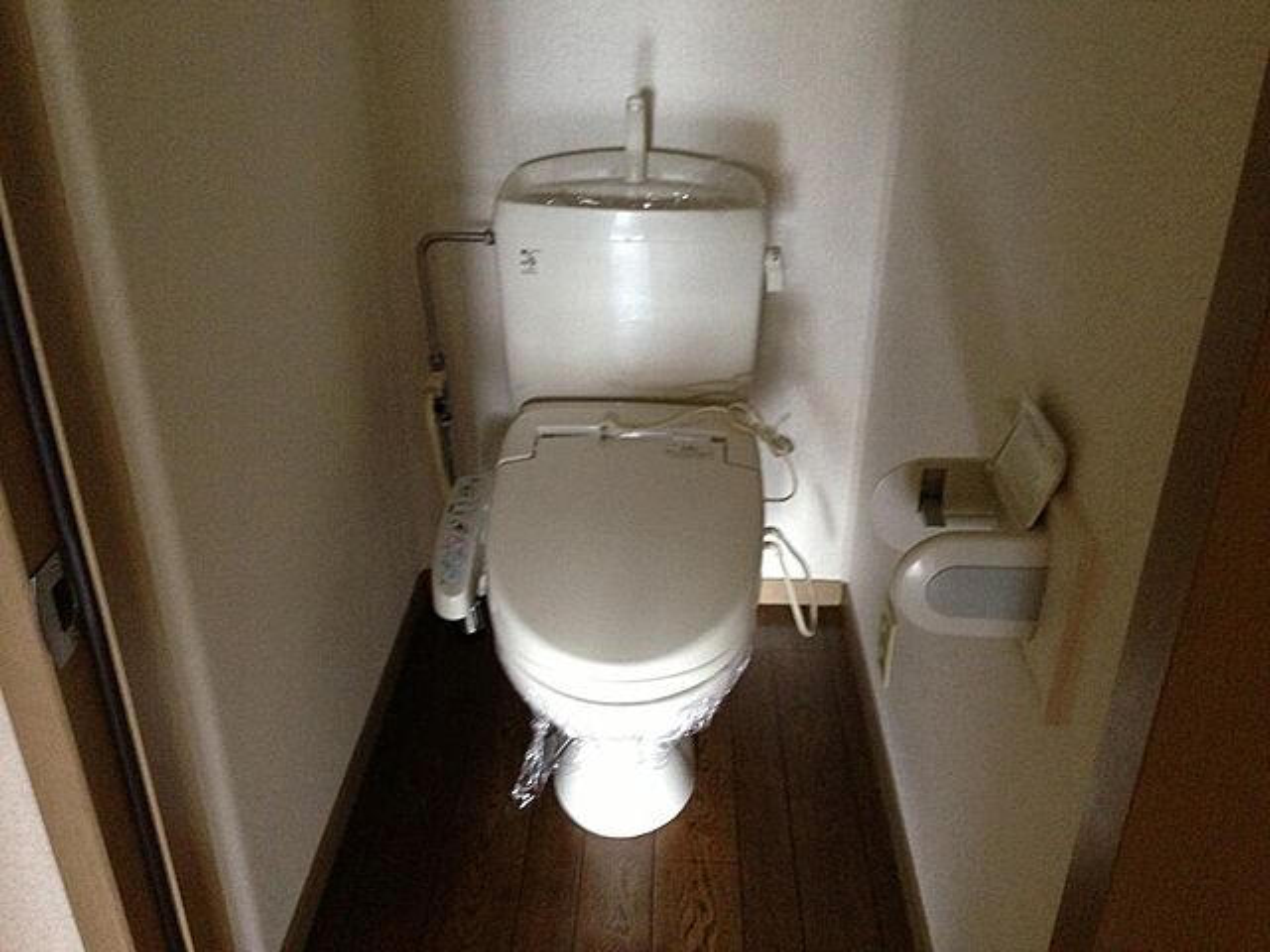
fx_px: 1211
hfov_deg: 55.4
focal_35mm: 33
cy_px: 476
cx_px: 635
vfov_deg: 42.9
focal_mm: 4.13
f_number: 2.4
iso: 500
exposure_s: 1/15
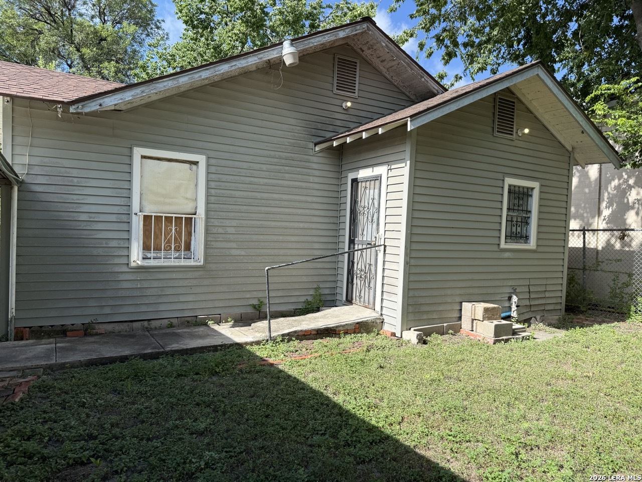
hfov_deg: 71.6
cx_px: 321
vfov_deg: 56.8
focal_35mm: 24
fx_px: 445
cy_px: 241
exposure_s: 1/2053
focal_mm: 6.76
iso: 80
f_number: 1.78
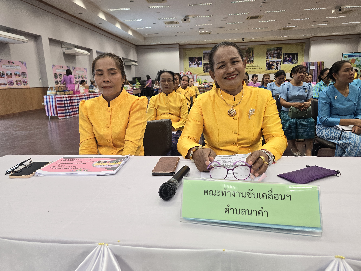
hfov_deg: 73.9
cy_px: 136
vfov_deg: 58.9
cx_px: 180
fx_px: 240
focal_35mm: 23
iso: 200
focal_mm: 6.3
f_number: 1.7
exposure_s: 1/100
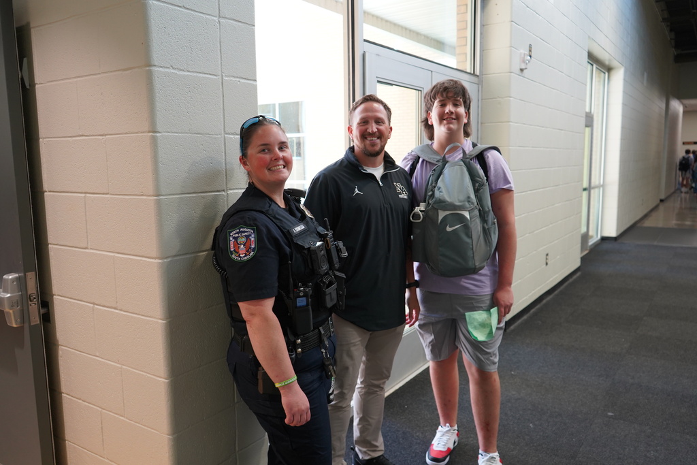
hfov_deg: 65.5
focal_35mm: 28
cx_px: 348
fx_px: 542
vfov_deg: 46.4
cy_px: 232
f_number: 4
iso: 1250
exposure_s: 1/160
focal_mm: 28
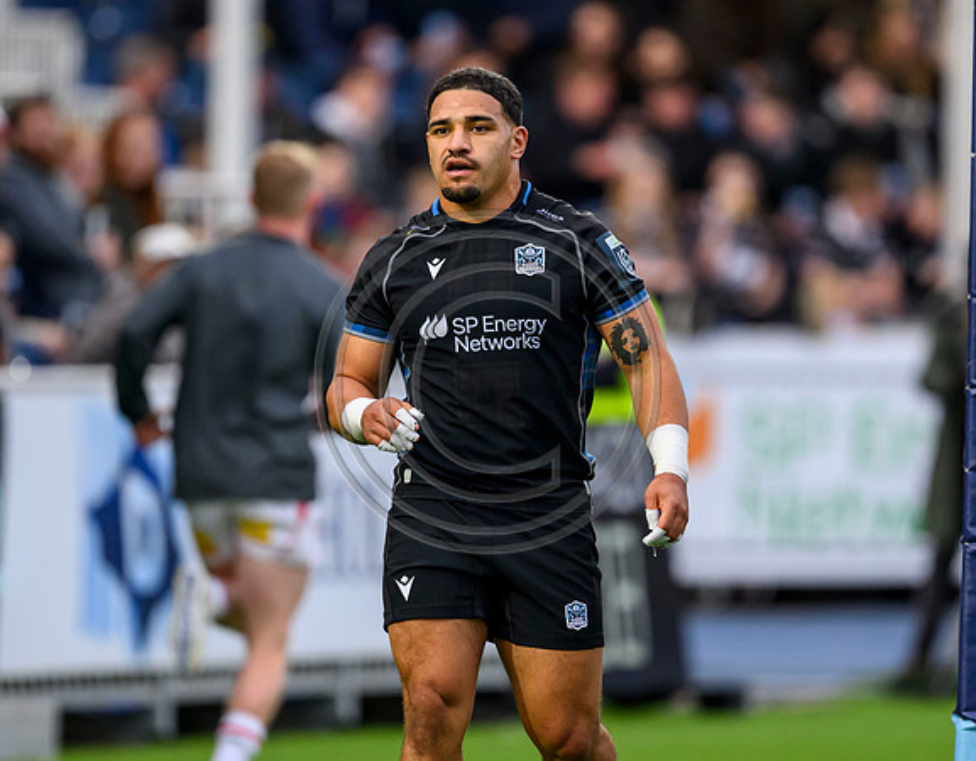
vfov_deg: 2.2
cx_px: 567
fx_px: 19614
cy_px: 343
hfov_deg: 2.9
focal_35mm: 686
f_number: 3.2
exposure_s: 1/2000
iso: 2000
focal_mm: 400
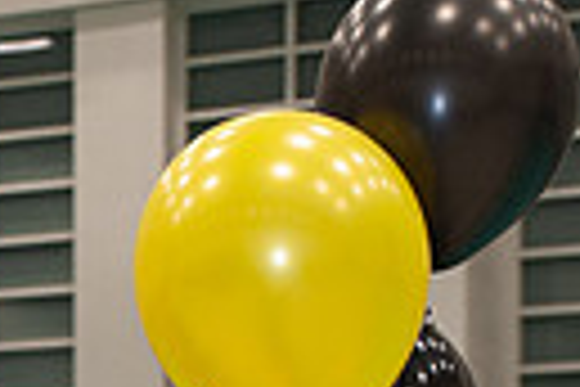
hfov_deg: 10.8
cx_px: -418
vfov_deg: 7.4
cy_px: 702
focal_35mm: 180
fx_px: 2900
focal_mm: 40
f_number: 4.5
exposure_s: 1/60
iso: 400
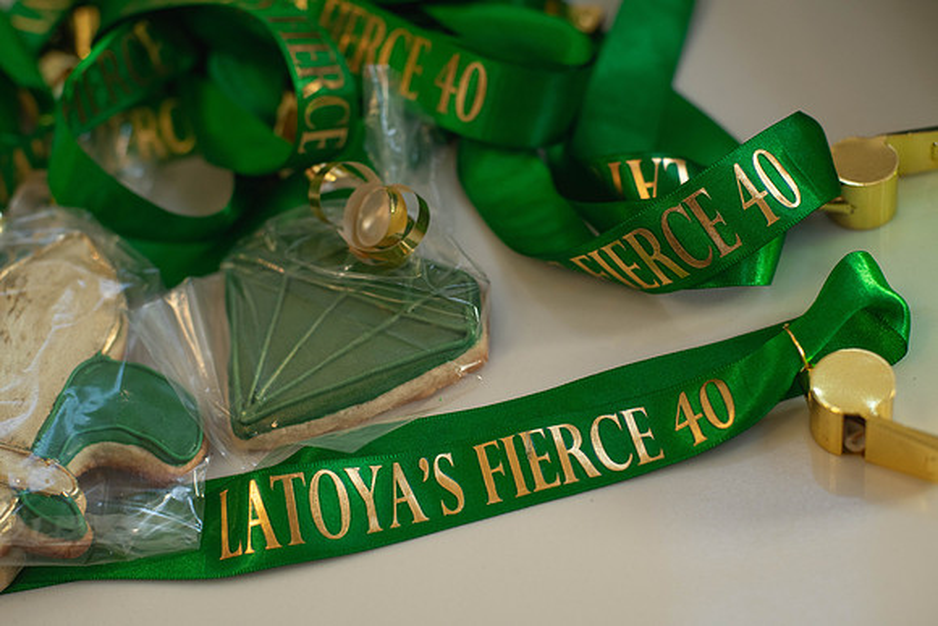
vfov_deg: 27.0
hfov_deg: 39.6
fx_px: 1303
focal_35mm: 50
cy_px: 313
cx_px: 469
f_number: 4
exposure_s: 1/160
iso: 640
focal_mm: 50
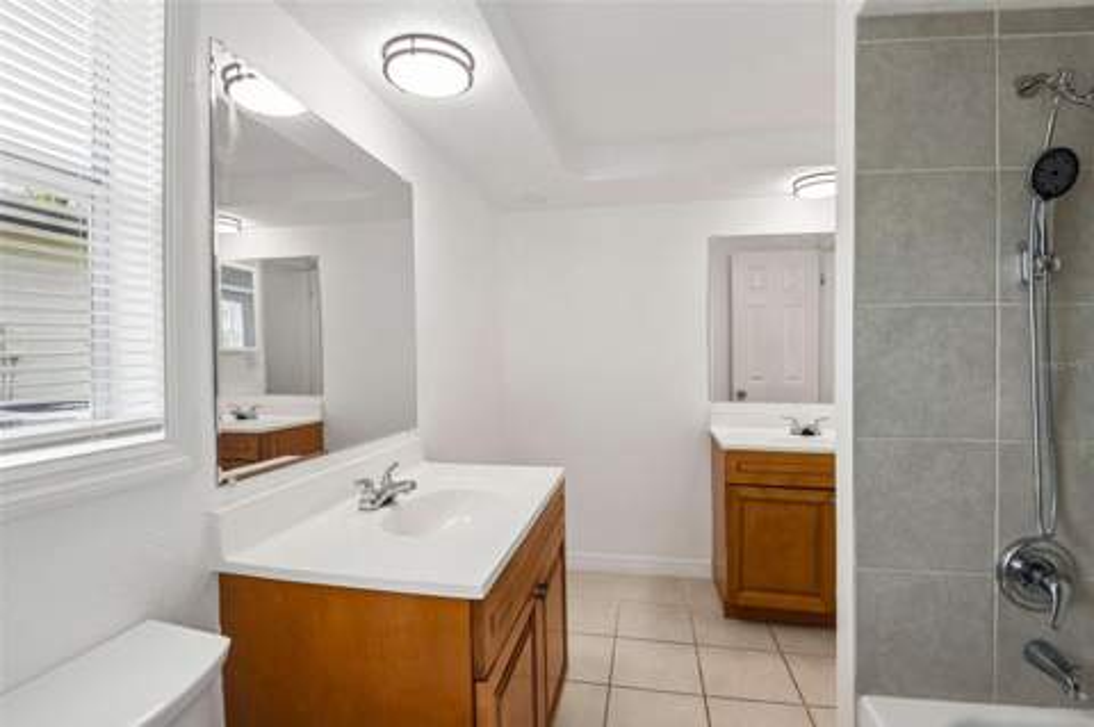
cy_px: 364
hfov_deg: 96.8
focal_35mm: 16
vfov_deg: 73.6
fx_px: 486
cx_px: 547
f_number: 9
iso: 400
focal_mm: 16
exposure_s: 1/80
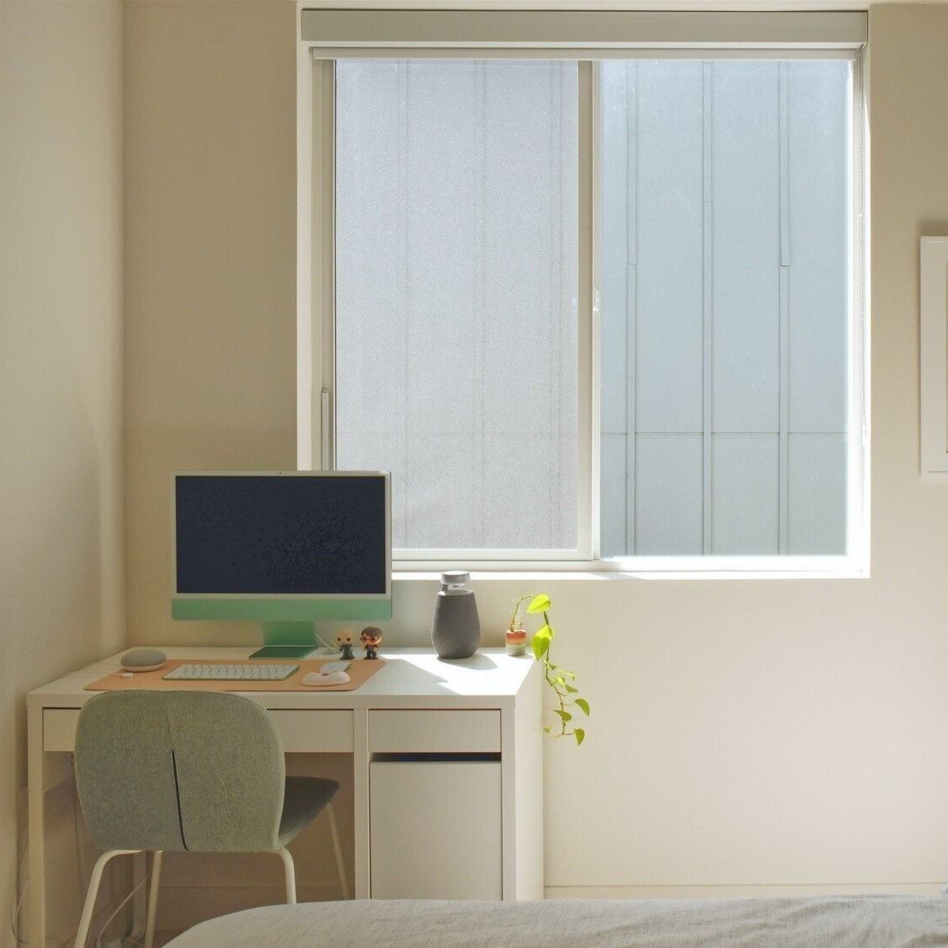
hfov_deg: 46.0
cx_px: 677
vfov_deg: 47.2
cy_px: 481
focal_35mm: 35
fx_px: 1084
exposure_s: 1/140
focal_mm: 18
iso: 250
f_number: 6.4
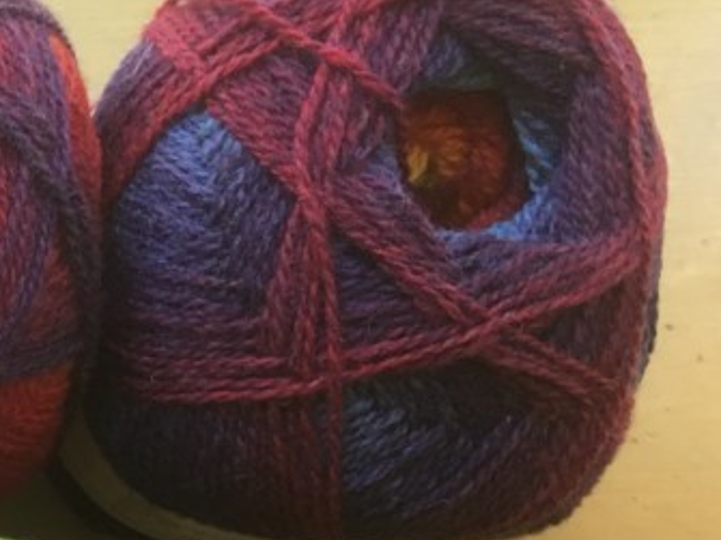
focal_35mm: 91
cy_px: 639
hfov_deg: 19.2
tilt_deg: -80.7
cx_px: -319
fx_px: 1895
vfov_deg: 15.7
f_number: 2.2
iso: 100
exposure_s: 1/30
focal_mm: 4.15
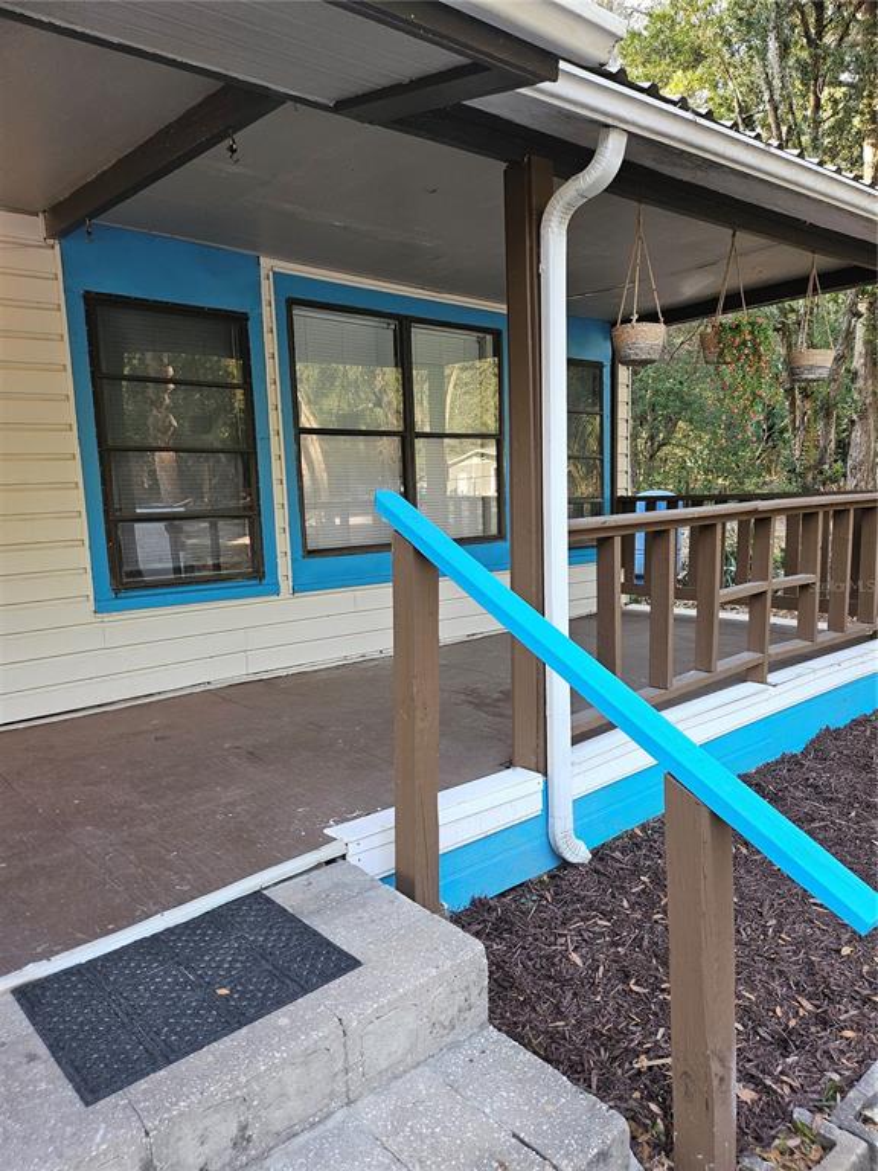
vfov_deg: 71.6
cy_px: 586
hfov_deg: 56.8
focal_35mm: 24
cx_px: 439
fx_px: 812
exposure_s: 1/180
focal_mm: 5
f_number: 1.8
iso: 100
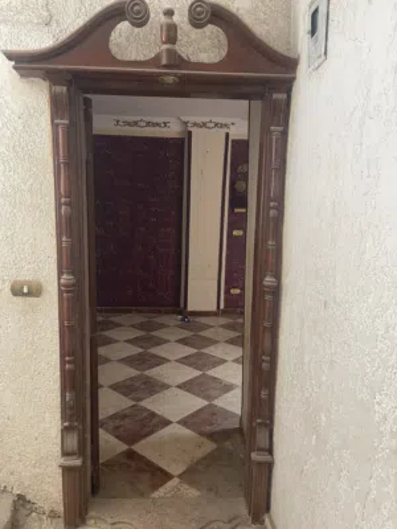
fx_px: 382
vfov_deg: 69.4
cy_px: 264
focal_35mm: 25
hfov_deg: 54.9
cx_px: 198
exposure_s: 1/60
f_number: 1.6
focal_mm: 5.1
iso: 200
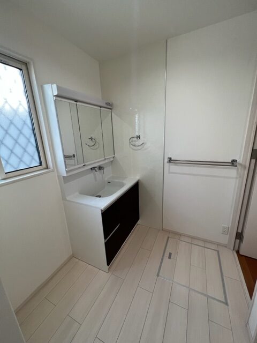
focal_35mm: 13
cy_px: 172
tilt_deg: -14.3
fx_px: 129
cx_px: 128
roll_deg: +3.5
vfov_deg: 106.2
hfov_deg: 89.9
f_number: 1.8
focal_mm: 1.57
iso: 100
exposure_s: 1/120
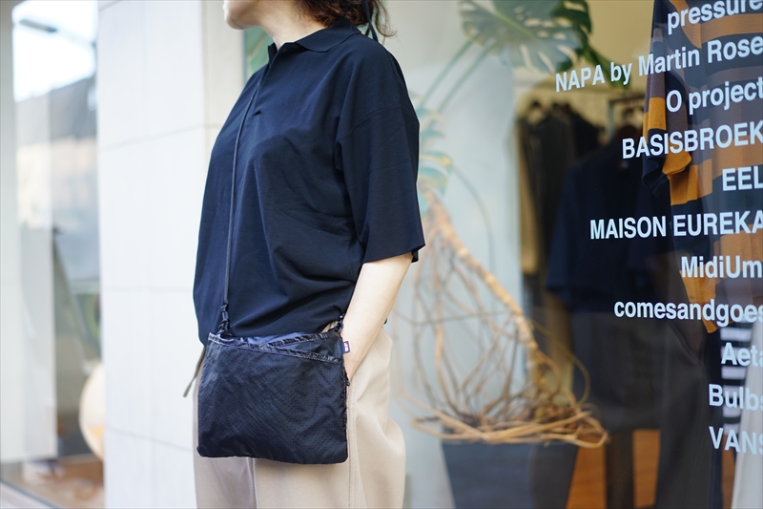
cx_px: 382
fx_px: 1165
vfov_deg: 24.6
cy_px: 254
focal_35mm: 55
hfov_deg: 36.3
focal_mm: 55
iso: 100
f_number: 1.8
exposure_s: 1/100
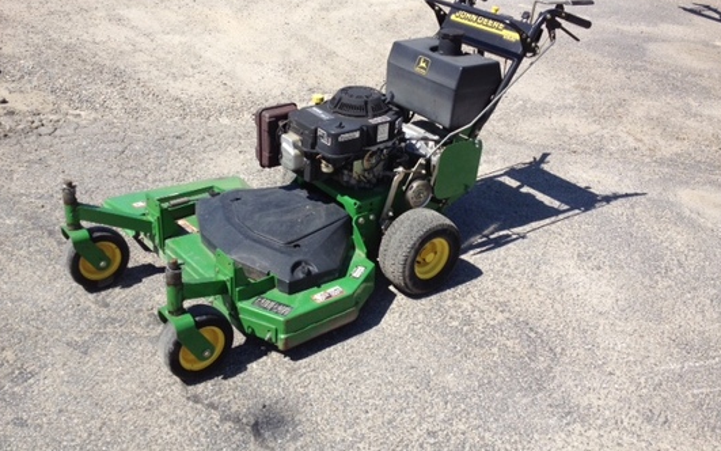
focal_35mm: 38
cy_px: 189
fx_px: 747
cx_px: 365
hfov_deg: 51.5
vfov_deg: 33.5
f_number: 2.4
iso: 64
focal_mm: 4.28
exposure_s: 1/1672
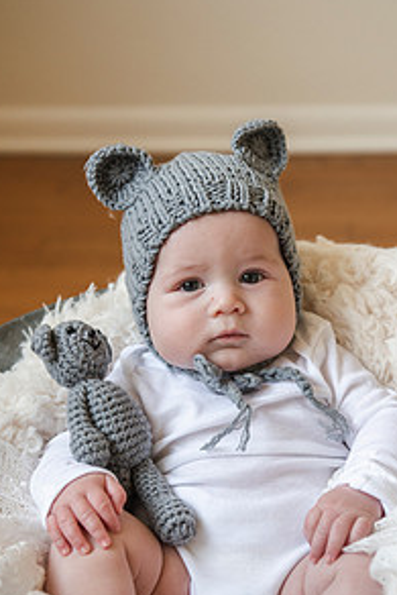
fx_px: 1223
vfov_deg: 27.3
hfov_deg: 18.4
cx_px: 226
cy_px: 365
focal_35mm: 74
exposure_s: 1/200
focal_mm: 48
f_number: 3.2
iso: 800
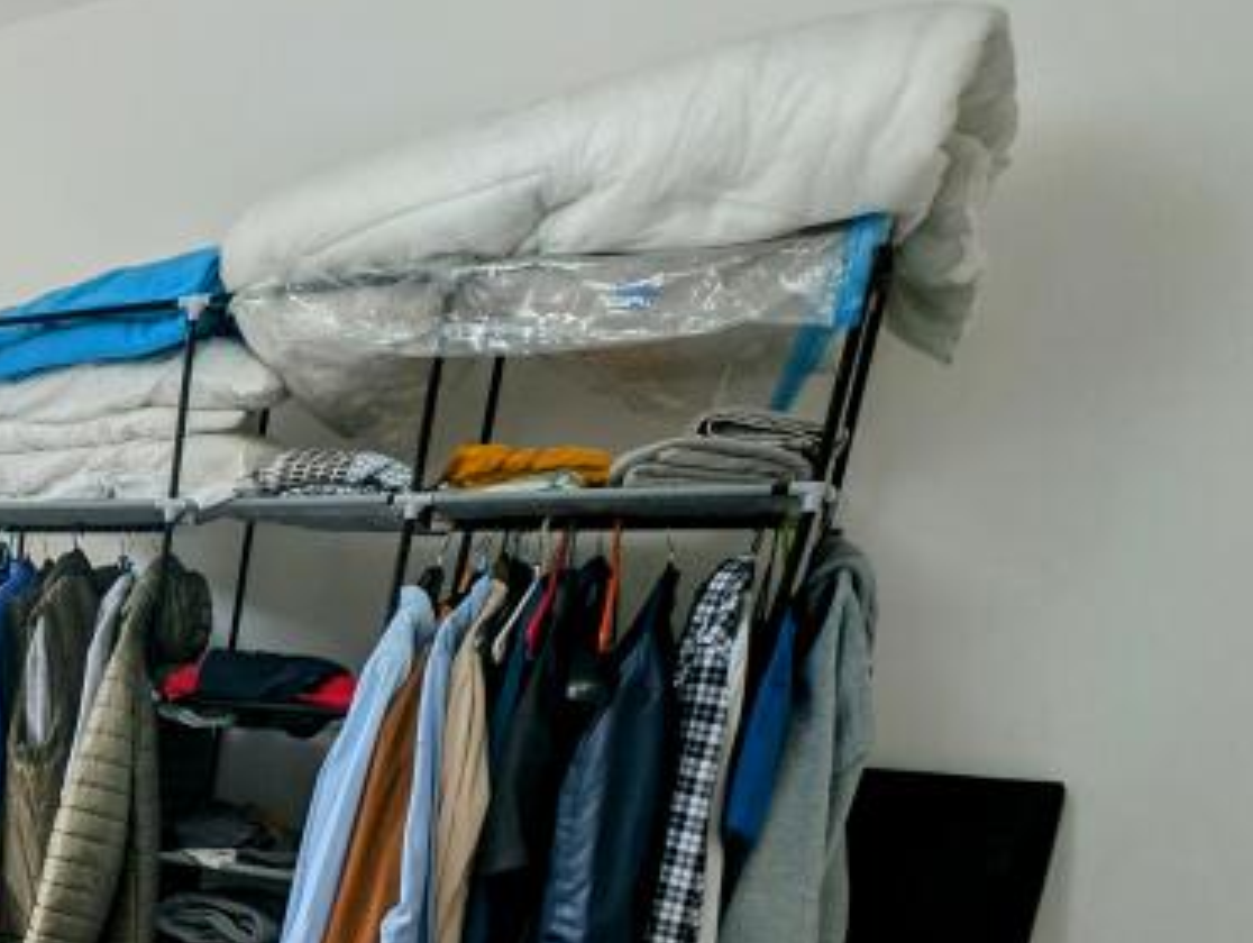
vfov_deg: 37.9
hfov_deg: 39.6
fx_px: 1196
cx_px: -253
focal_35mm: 33
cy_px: 962
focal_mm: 2.23
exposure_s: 1/39.4
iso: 45
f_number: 1.95
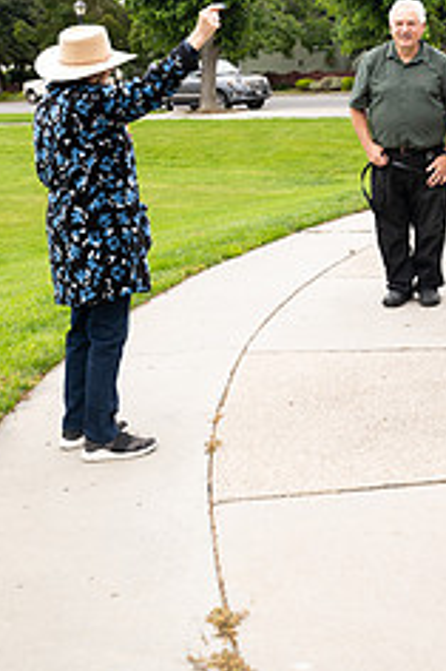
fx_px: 1117
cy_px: 148
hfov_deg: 22.5
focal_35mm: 60
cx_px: 312
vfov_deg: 32.6
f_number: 4
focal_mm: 31.5
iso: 640
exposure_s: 1/500
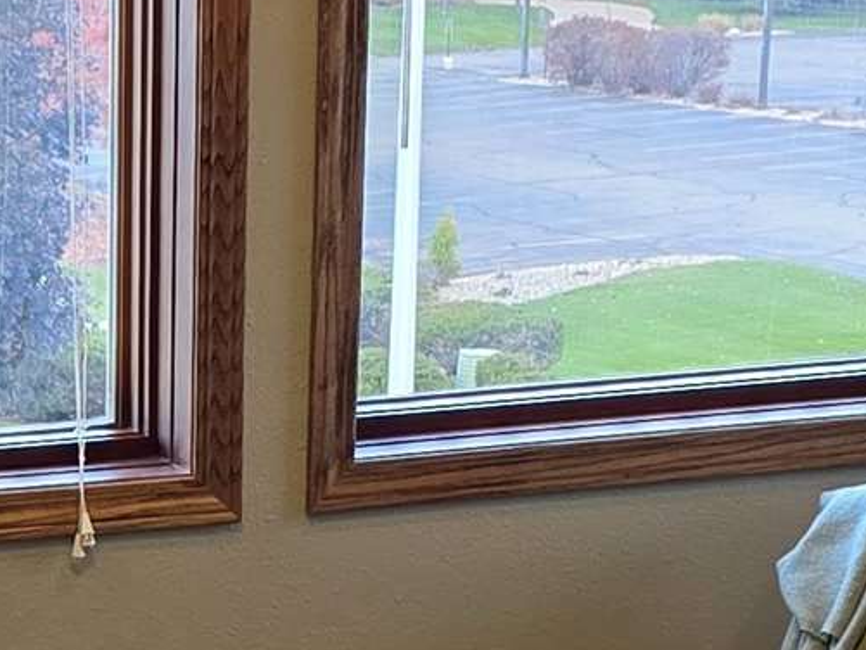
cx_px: -422
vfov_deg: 10.3
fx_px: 3528
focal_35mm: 141
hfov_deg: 13.2
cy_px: 857
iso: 160
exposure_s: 1/120
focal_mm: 6.3
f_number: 1.7
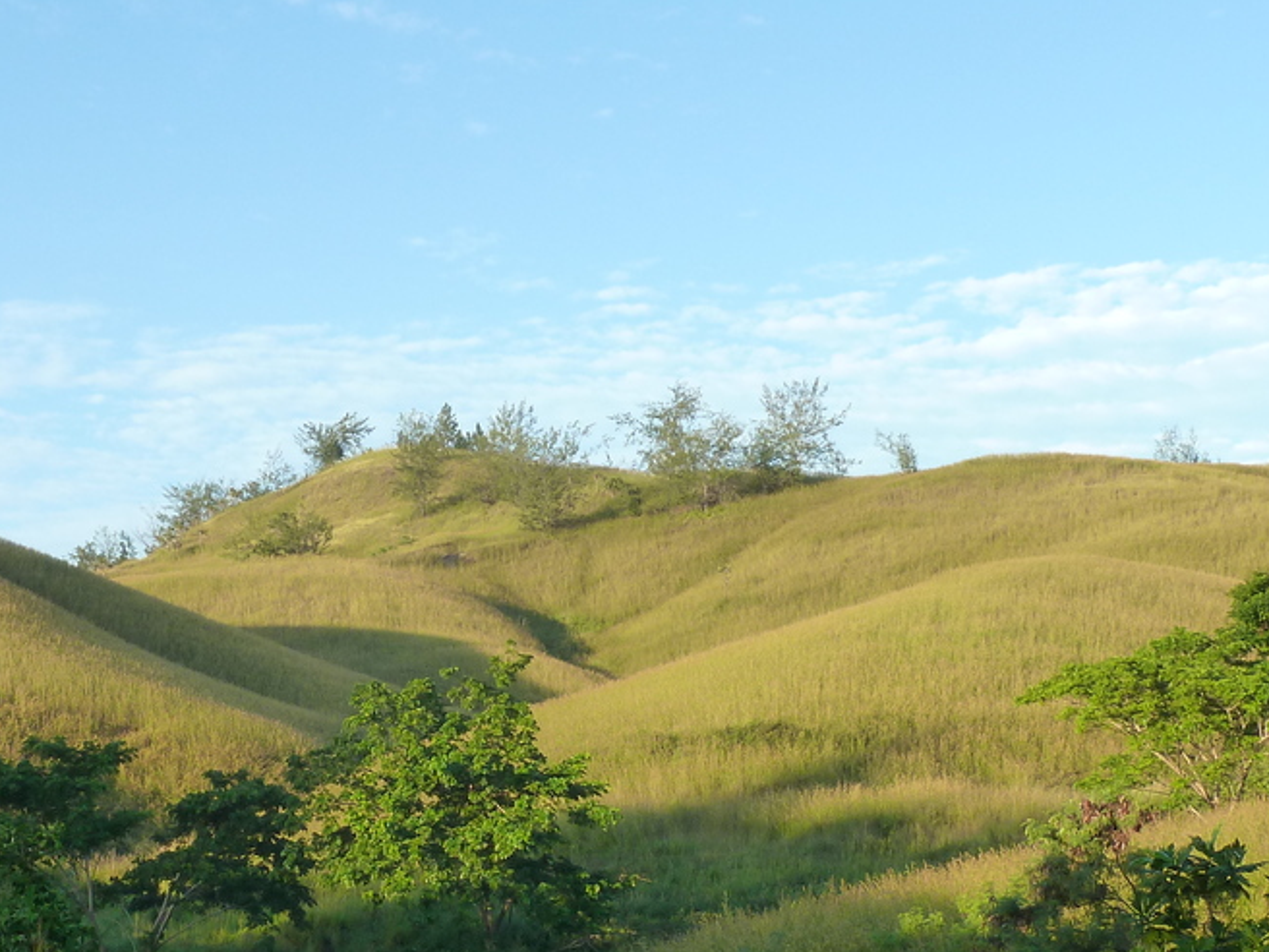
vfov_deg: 22.9
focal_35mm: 64
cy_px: 575
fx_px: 2346
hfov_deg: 30.1
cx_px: 428
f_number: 4
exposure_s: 1/200
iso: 125
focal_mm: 5.7
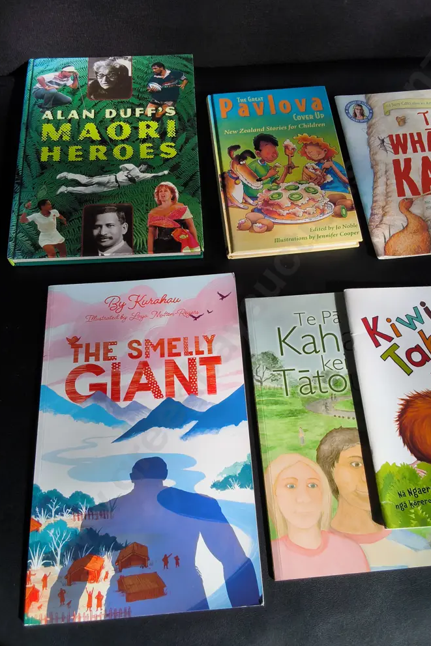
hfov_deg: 44.9
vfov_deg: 63.7
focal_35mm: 29
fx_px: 521
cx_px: 241
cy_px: 323
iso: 32
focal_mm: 2.87
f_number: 2
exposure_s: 1/2027
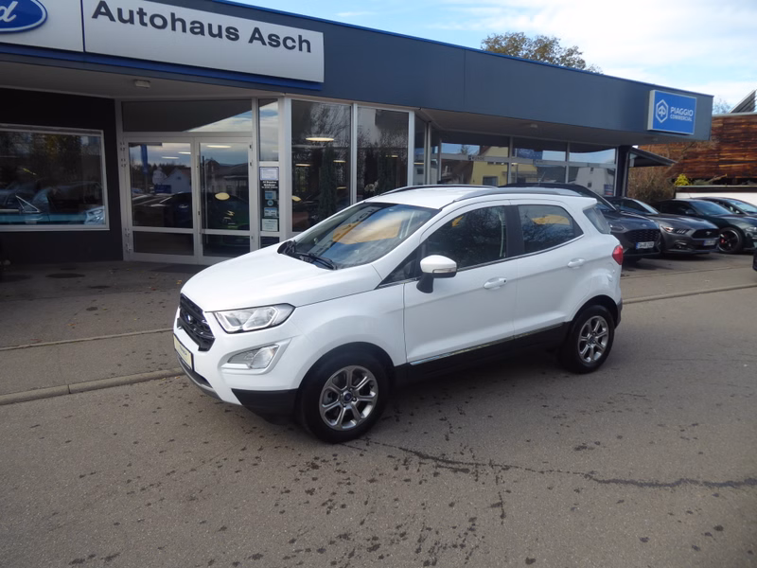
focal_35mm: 24
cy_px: 284
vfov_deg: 56.8
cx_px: 378
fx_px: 525
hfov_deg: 71.6
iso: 80
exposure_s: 1/320
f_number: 3.3
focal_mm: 4.3
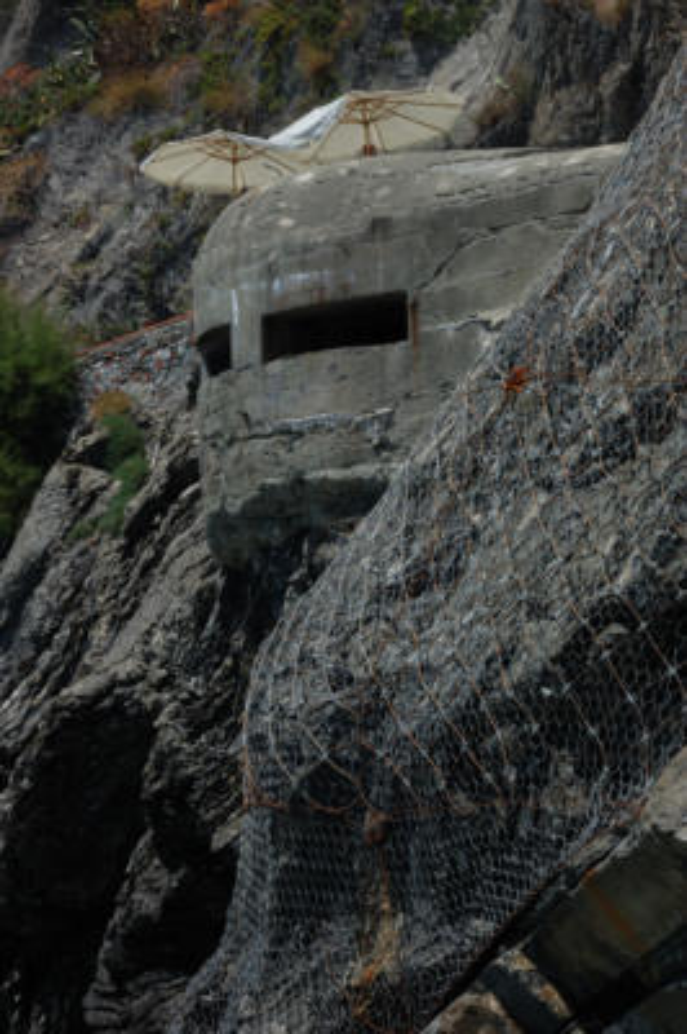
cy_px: 517
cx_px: 344
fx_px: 4516
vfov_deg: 13.1
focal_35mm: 158
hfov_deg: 8.7
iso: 200
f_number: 16
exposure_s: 1/100
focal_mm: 105
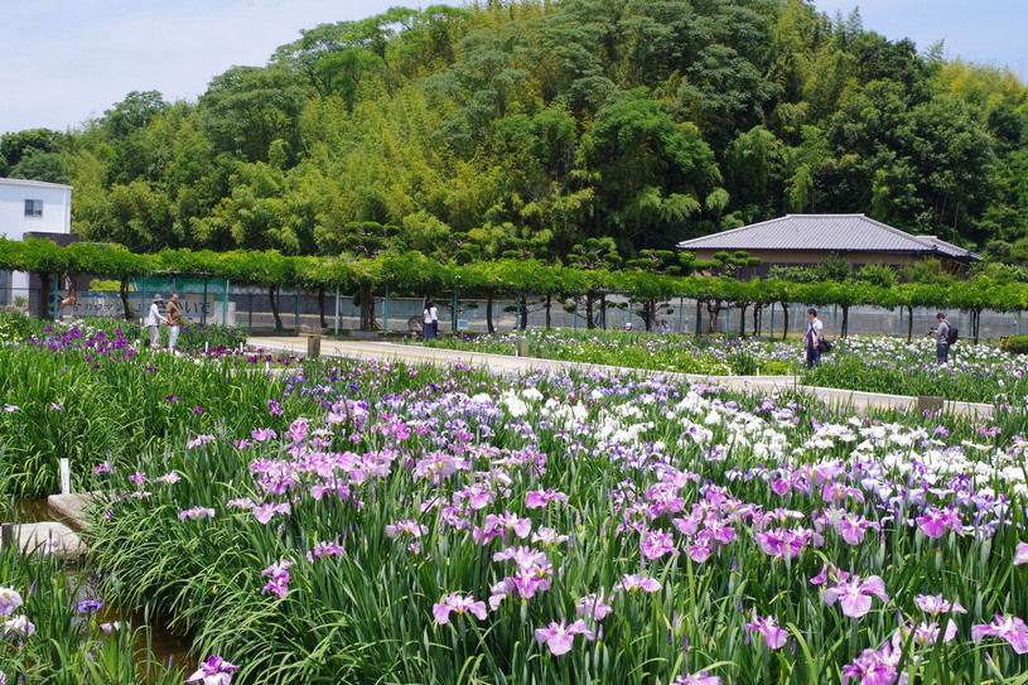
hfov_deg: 49.6
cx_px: 514
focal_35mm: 39
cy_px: 342
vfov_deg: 34.2
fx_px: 1113
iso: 200
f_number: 11
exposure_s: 1/125
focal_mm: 26.25
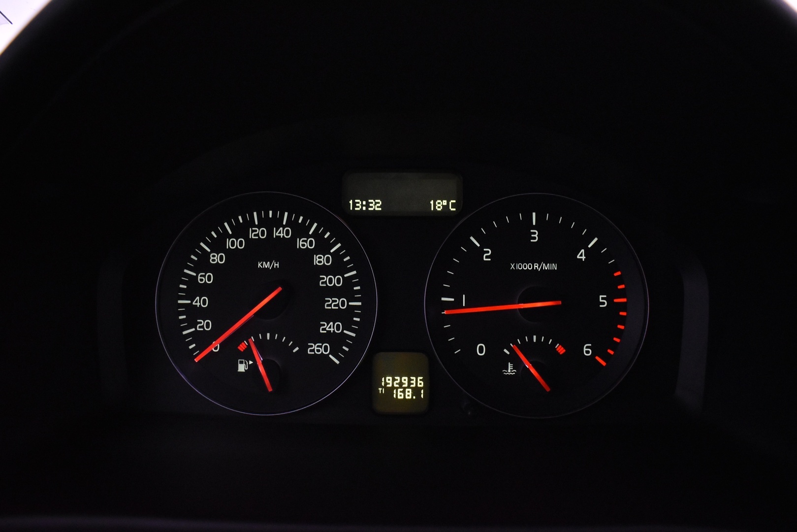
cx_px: 398
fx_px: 598
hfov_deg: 67.4
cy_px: 266
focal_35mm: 27
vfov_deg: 47.9
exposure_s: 1/80
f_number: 4.5
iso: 3200
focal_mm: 18
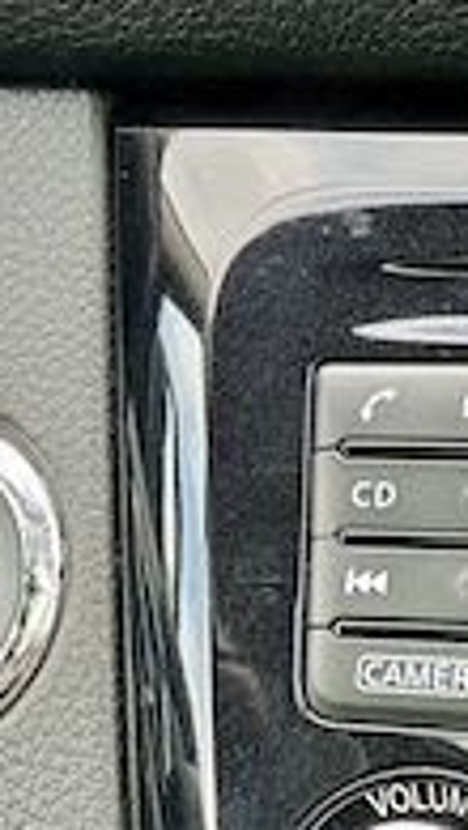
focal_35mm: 172
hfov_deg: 7.0
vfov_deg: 12.5
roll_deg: +3.5
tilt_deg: -14.0
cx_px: -132
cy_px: 498
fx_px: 3786
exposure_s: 1/121
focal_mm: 9
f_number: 2.8
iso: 160
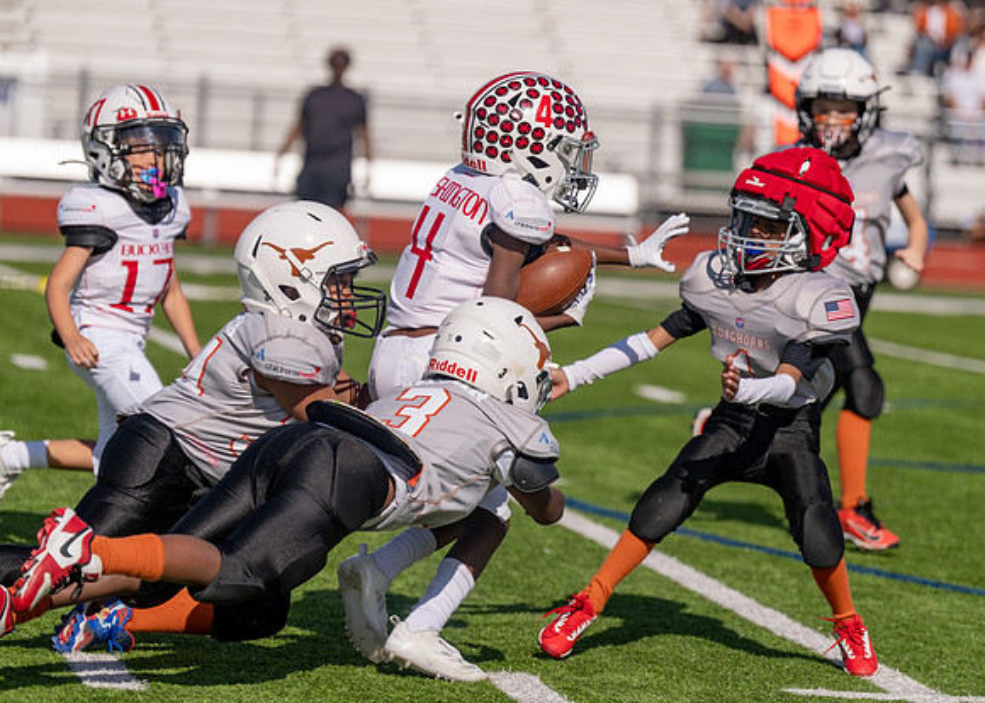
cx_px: 492
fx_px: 5832
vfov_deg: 6.9
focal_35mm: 209
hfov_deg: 9.7
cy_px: 352
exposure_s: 1/3200
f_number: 4
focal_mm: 199
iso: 160
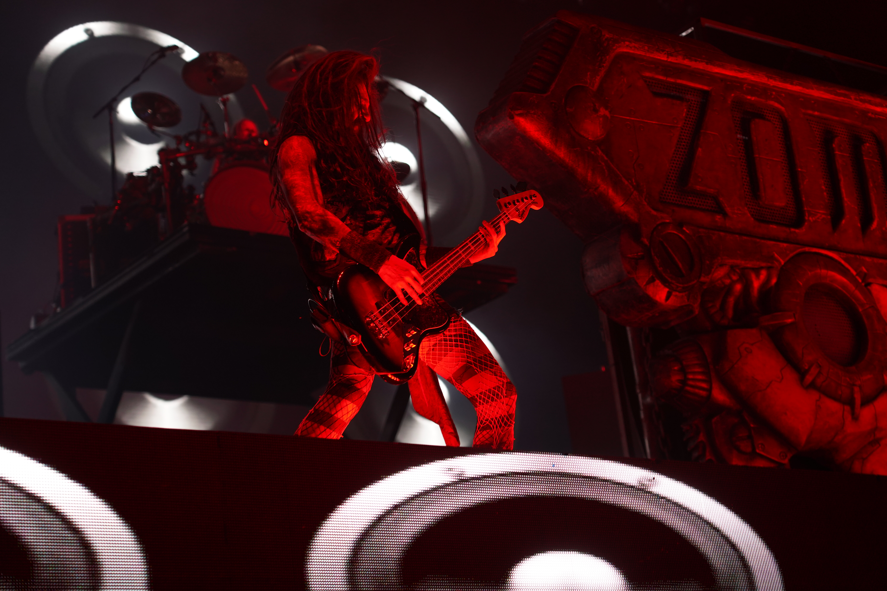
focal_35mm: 75
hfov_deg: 27.0
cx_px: 444
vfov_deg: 18.2
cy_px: 296
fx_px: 1848
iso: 1000
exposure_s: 1/125
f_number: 4
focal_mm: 75
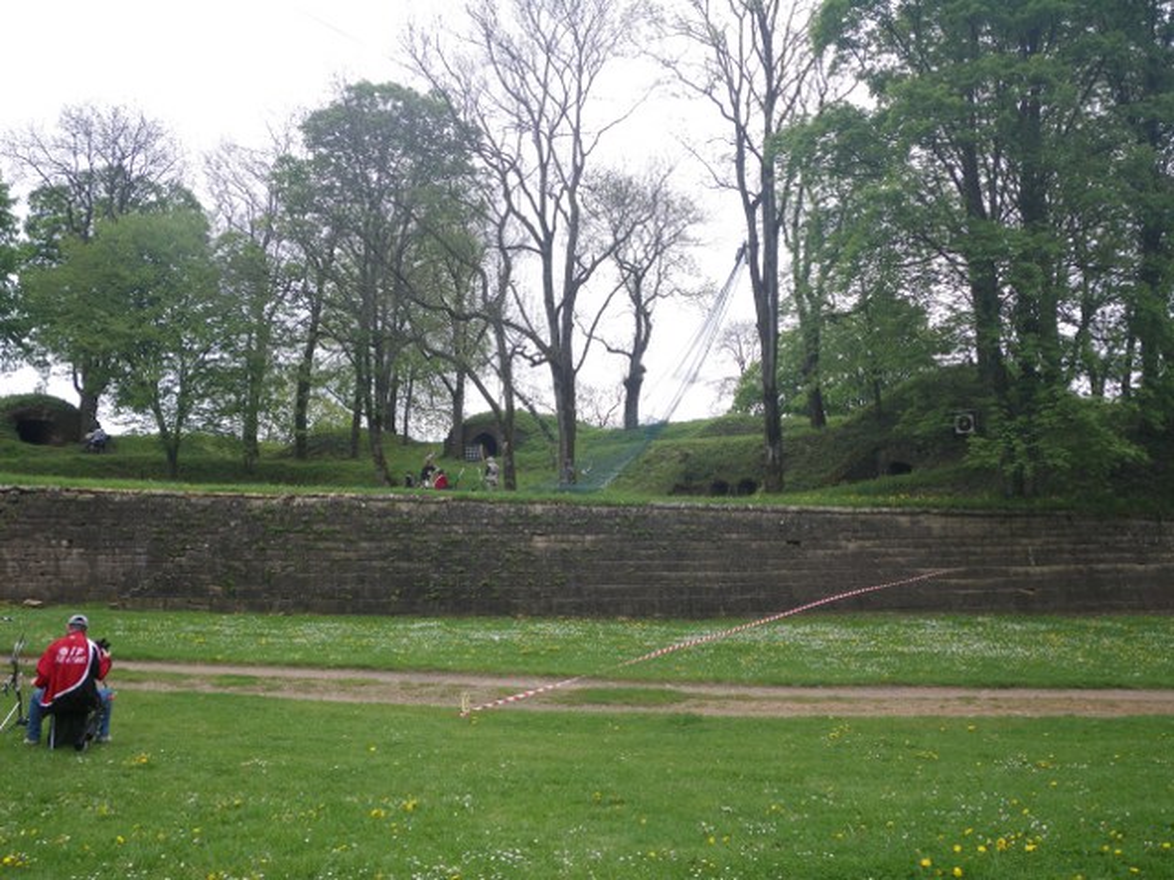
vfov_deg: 49.7
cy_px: 440
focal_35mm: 28
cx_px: 587
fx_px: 950
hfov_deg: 63.4
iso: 64
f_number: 4.2
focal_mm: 5
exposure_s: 1/200
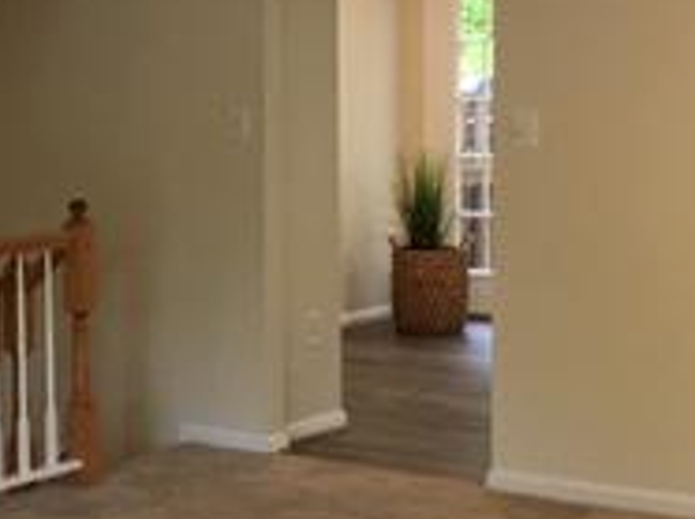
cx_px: -90
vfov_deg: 14.8
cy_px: 213
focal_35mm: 100
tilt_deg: -3.6
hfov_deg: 18.8
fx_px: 2005
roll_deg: +1.4
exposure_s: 1/15
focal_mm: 4.15
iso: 64
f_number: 2.2
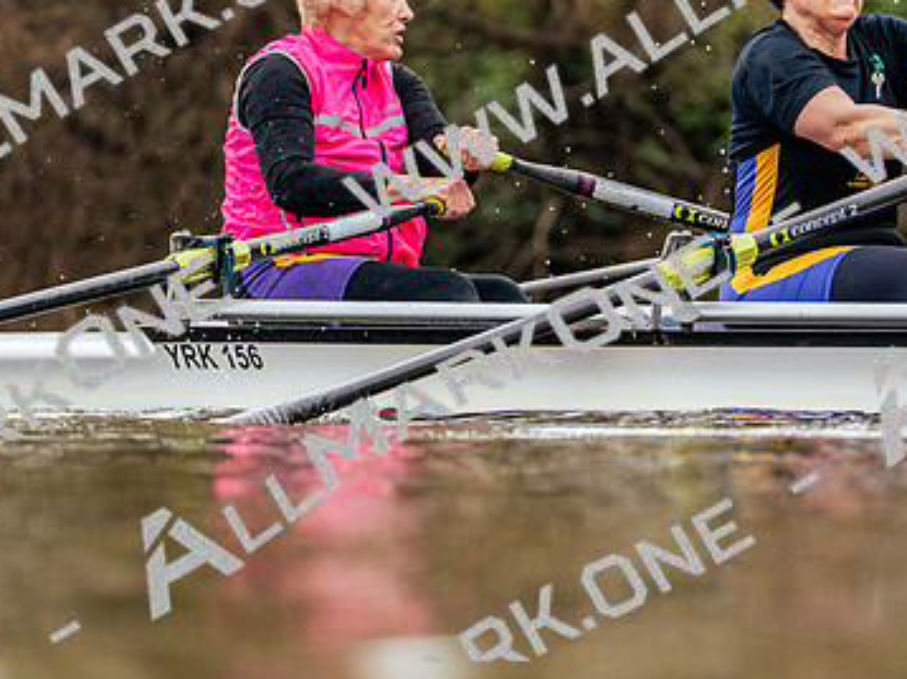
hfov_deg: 3.4
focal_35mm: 586
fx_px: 15344
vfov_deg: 2.5
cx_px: 656
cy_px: 227
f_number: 6.3
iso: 2500
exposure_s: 1/2000
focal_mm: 376
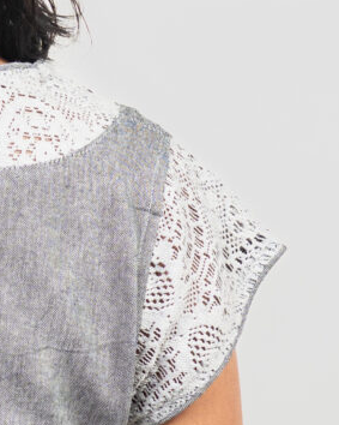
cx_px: -202
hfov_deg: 2.8
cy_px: 228
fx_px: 6989
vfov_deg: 3.5
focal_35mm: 557
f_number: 4
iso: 200
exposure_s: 1/200
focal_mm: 82
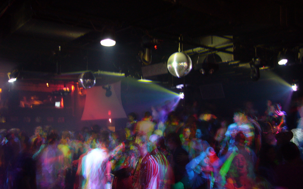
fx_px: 314
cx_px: 148
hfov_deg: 51.5
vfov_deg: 33.5
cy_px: 106
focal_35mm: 38
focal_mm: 5.8
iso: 80
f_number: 2.8
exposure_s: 6
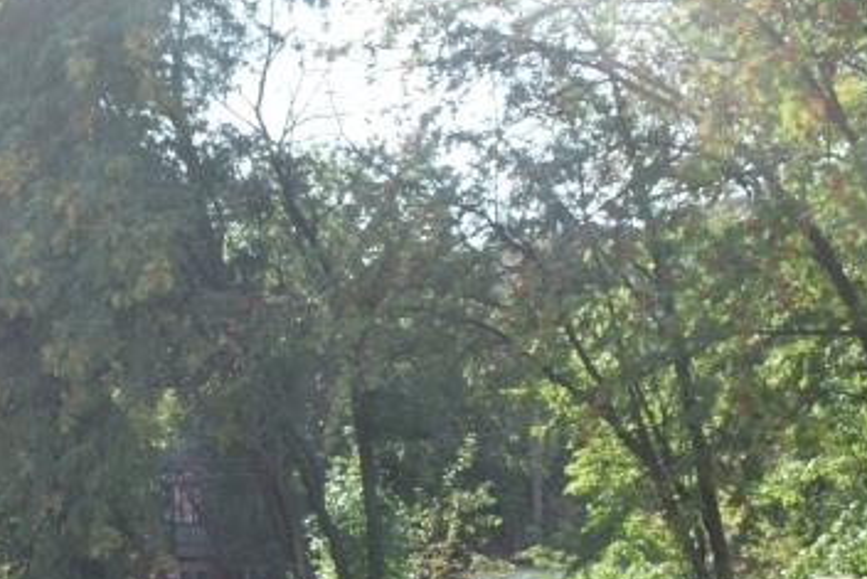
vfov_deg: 13.3
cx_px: 30
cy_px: 666
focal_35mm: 100
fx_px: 2420
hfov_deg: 19.8
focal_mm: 23
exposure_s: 1/250
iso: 250
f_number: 8
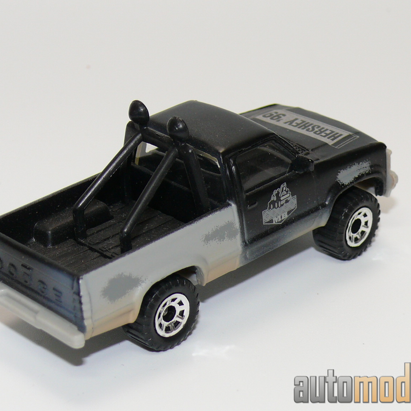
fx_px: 1666
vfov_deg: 14.1
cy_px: 204
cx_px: 212
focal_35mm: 124
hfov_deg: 14.1
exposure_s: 1/30
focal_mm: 13.3
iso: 100
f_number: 4
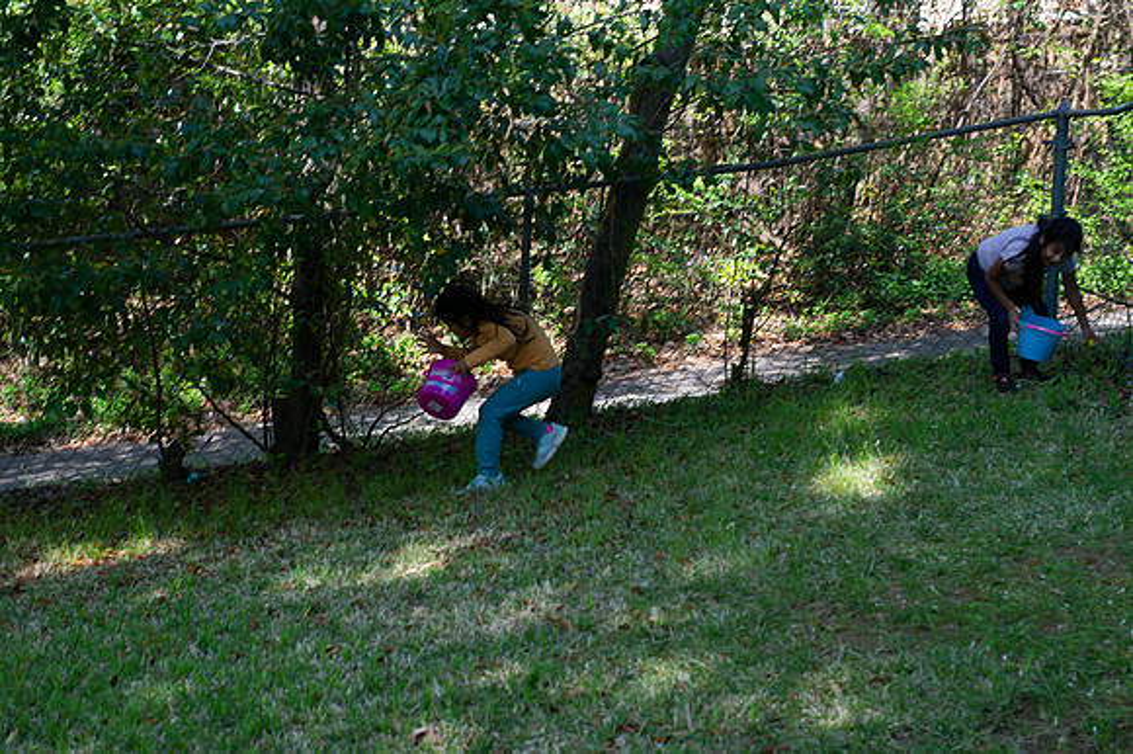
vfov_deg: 19.4
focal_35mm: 70
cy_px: 377
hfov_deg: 28.9
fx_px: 2202
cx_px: 566
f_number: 6.3
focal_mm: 70
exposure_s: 1/160
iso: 200
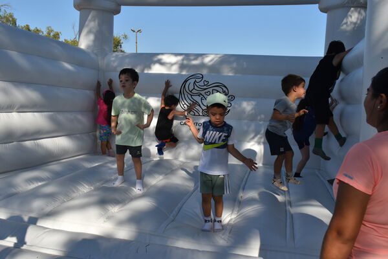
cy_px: 130
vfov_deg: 36.9
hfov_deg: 53.1
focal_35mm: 36
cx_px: 194
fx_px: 388
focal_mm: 24
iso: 400
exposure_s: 1/1600
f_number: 7.1
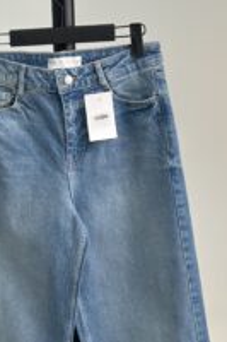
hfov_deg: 13.7
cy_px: 258
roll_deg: +1.1
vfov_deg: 20.3
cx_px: 87
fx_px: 947
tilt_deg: -10.8
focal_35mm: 100
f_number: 1.78
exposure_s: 1/100
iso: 160
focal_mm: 6.86
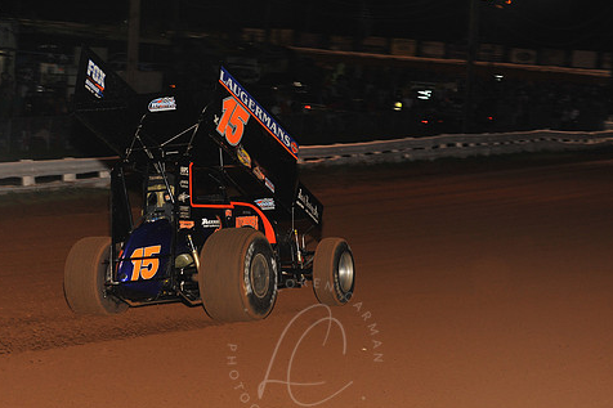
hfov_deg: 16.0
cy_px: 237
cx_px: 304
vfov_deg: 10.7
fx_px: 2179
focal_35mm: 128
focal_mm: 105
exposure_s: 1/320
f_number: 7.1
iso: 1000
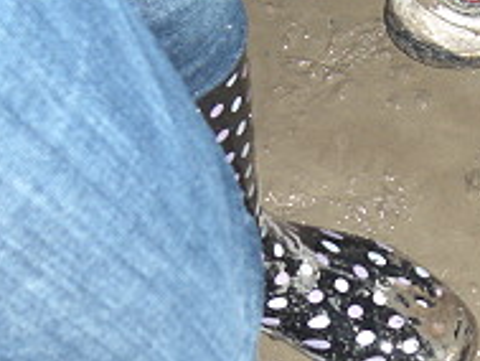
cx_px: 382
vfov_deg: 12.9
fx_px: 1582
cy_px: 339
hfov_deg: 17.1
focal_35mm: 114
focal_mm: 7.9
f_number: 2.8
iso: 200
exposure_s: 1/60
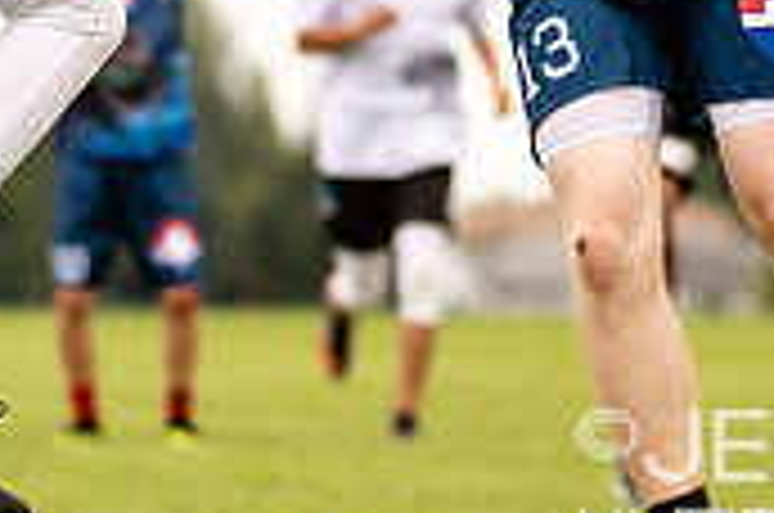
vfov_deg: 1.3
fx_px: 21760
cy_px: -241
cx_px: 279
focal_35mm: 1014
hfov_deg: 2.0
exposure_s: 1/200
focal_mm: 200
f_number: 4
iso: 100
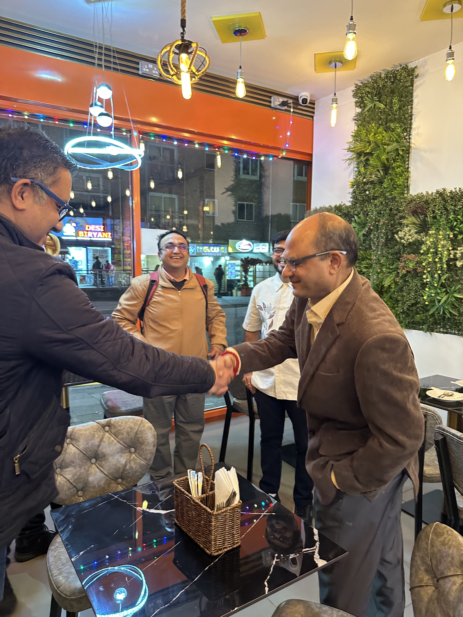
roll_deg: -0.9
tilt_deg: -4.8
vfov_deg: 71.6
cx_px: 232
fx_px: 428
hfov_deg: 56.8
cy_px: 308
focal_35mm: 24
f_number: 1.78
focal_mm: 6.86
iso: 320
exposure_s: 1/50
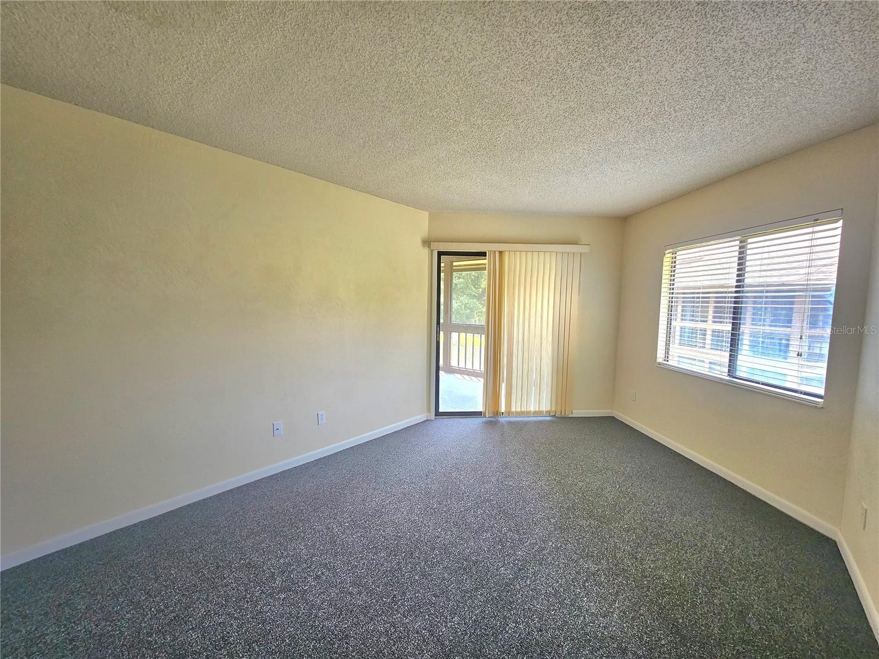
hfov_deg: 106.2
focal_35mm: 13
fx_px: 330
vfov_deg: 89.9
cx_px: 440
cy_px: 330
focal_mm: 2.2
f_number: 2.2
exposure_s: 1/60.2
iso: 100
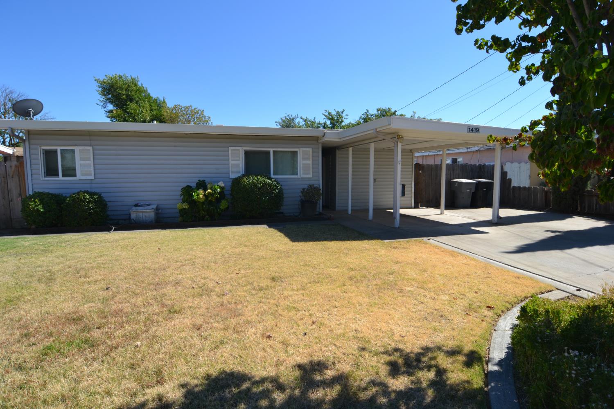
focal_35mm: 18
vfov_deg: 67.4
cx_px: 307
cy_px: 204
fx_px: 307
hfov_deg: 90.0
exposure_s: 1/200
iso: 100
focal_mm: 12
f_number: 7.1
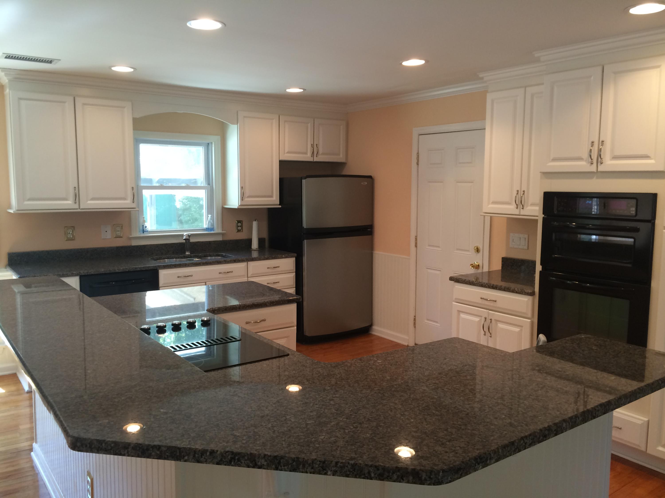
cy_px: 249
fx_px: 557
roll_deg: -0.3
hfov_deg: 61.7
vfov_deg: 48.2
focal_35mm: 29
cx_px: 332
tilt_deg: -5.9
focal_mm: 4.15
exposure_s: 1/30
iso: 80
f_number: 2.2
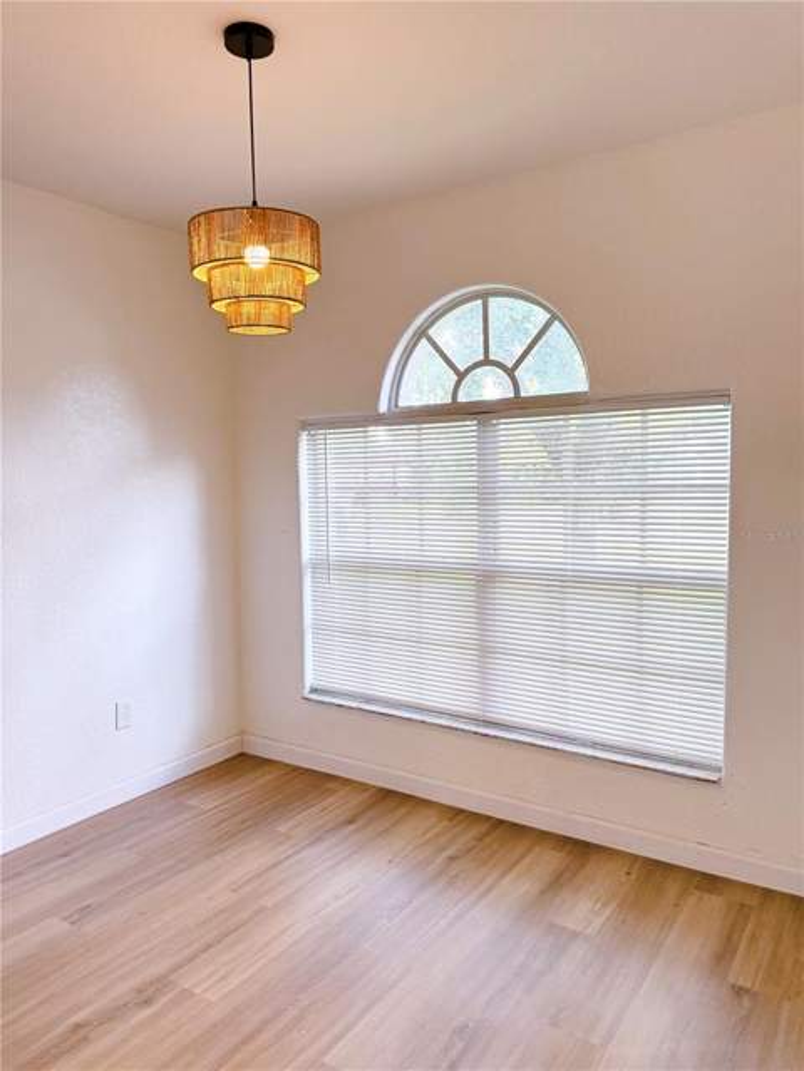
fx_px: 743
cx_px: 402
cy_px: 536
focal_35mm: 24
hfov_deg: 56.8
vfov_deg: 71.6
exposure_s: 1/228
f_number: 1.78
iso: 125
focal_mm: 6.76
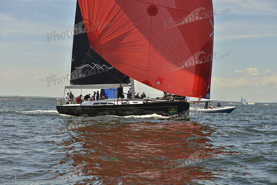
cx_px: 138
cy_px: 92
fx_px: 539
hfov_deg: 28.8
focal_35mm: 70
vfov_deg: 19.5
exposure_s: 1/1600
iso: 280
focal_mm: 70
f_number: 7.1
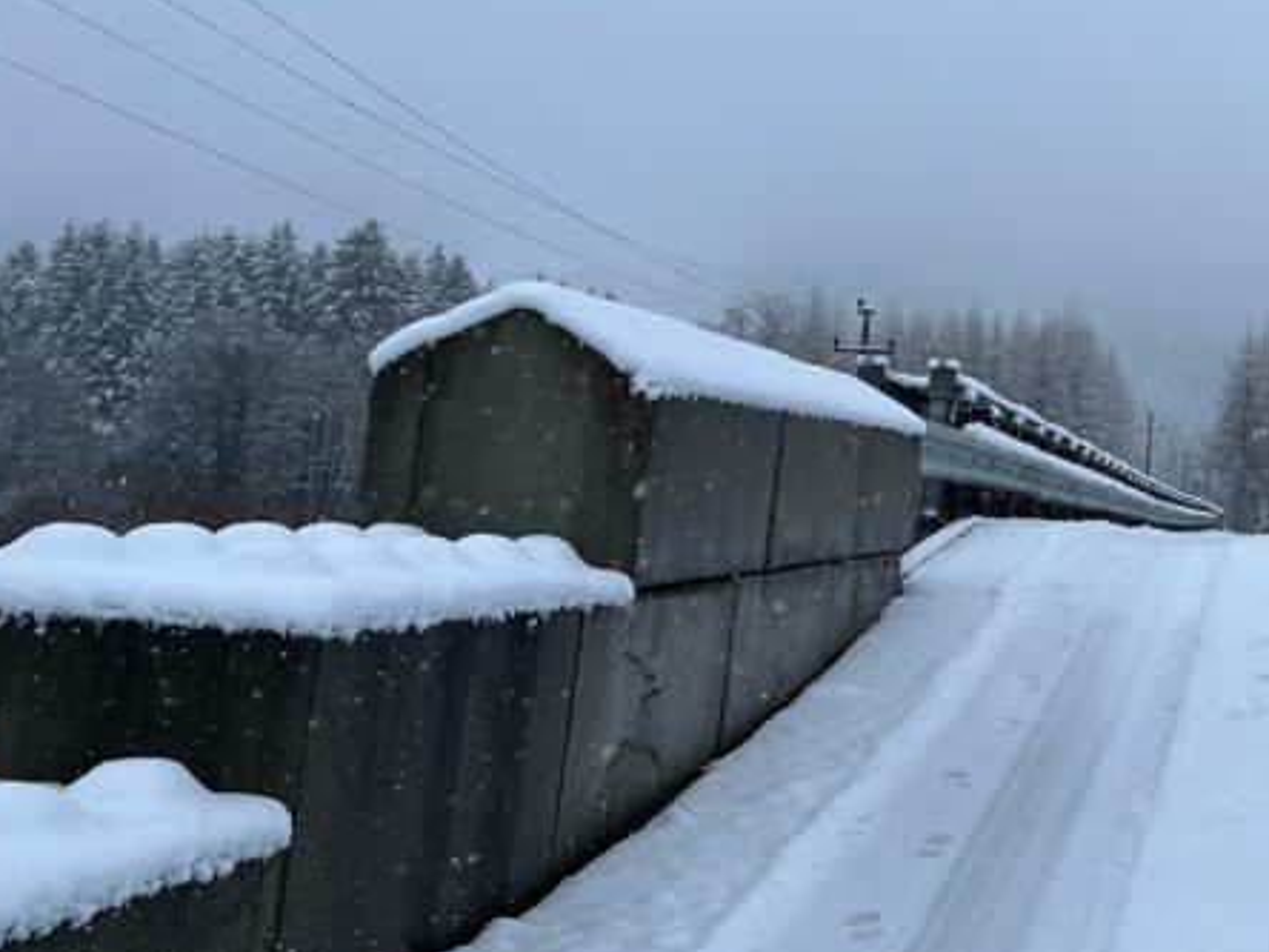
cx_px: 1338
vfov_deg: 24.1
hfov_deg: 29.5
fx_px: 2200
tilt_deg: +8.4
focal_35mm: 60
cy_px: 217
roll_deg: -3.4
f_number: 1.5
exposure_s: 1/820
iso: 50
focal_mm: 5.7
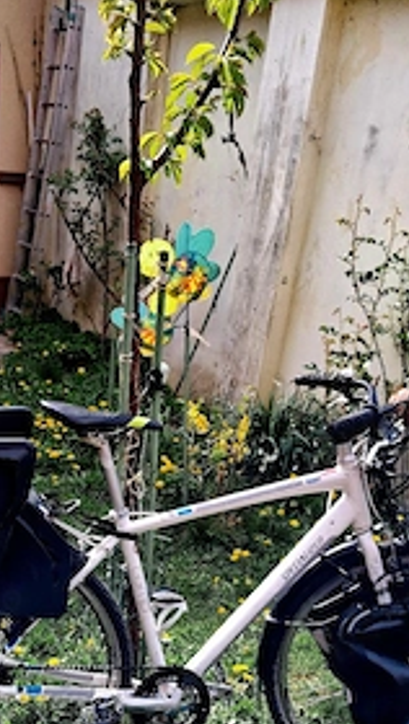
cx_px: 192
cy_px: 478
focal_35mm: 42
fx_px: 808
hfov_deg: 28.4
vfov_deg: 47.6
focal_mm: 4
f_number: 1.8
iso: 25
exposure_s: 1/145
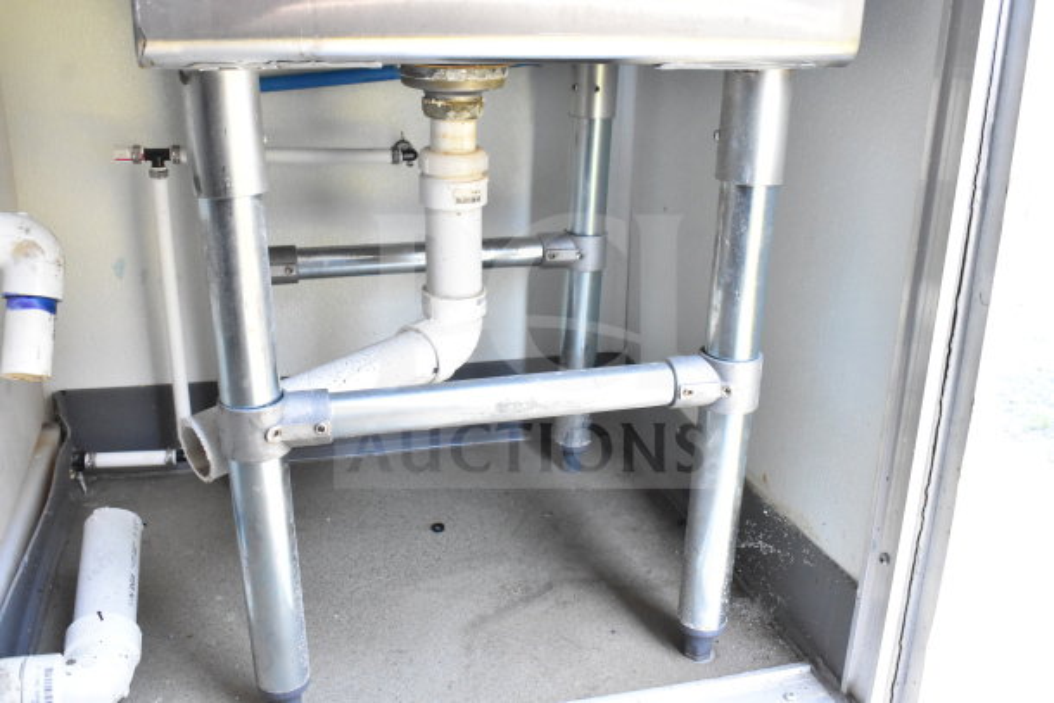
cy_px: 352
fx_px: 1010
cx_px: 527
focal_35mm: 34
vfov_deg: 38.4
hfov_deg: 55.1
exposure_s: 1/250
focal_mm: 23
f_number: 8
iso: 6400
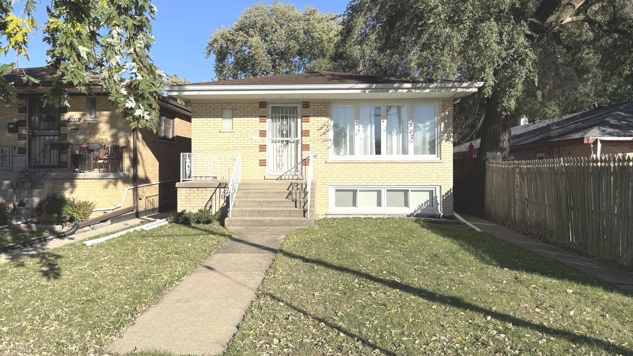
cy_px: 160
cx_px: 309
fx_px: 453
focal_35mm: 27
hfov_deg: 69.9
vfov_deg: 42.8
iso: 80
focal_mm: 6.76
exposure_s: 1/4975
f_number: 1.78
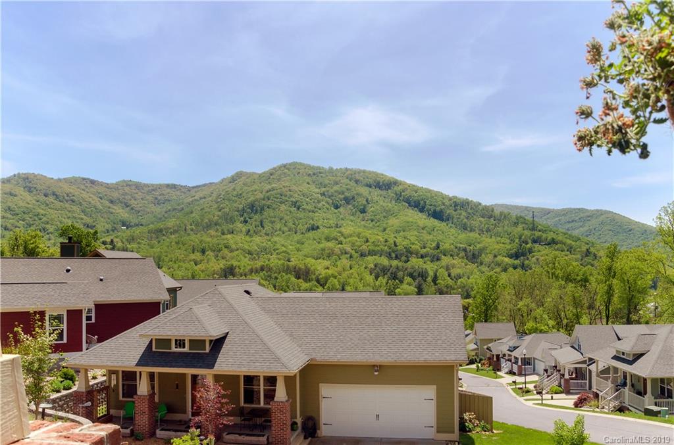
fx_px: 504
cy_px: 222
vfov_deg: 47.7
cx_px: 337
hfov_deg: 67.5
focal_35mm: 27
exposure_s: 1/800
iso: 400
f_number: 9
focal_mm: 18
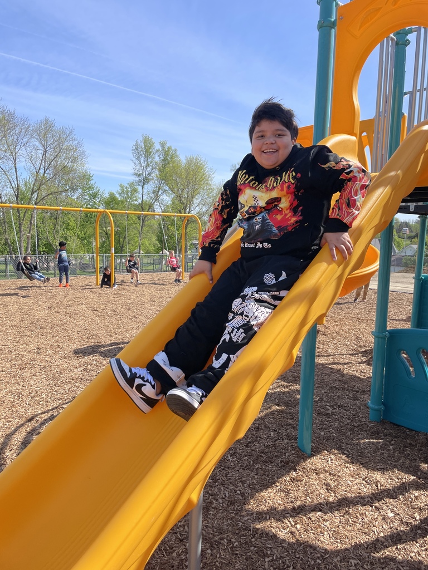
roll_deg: -3.9
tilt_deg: -5.4
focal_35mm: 26
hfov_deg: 53.1
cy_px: 285
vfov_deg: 67.3
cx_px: 214
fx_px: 429
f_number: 1.6
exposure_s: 1/2681
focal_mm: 4.2
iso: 32
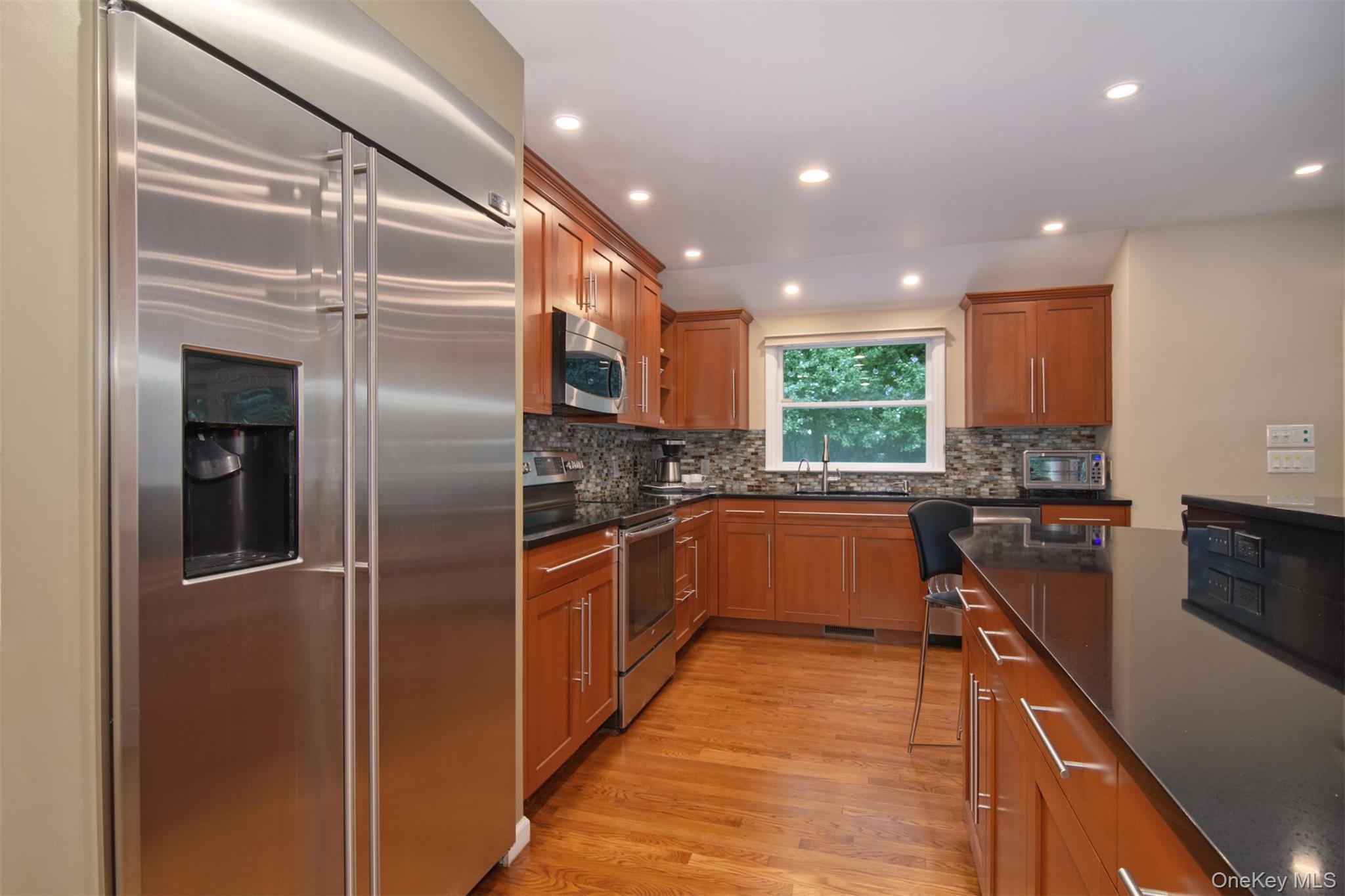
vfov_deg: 72.0
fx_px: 616
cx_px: 672
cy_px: 448
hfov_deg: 95.0
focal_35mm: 16
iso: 640
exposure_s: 1/40
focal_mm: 11
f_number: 8
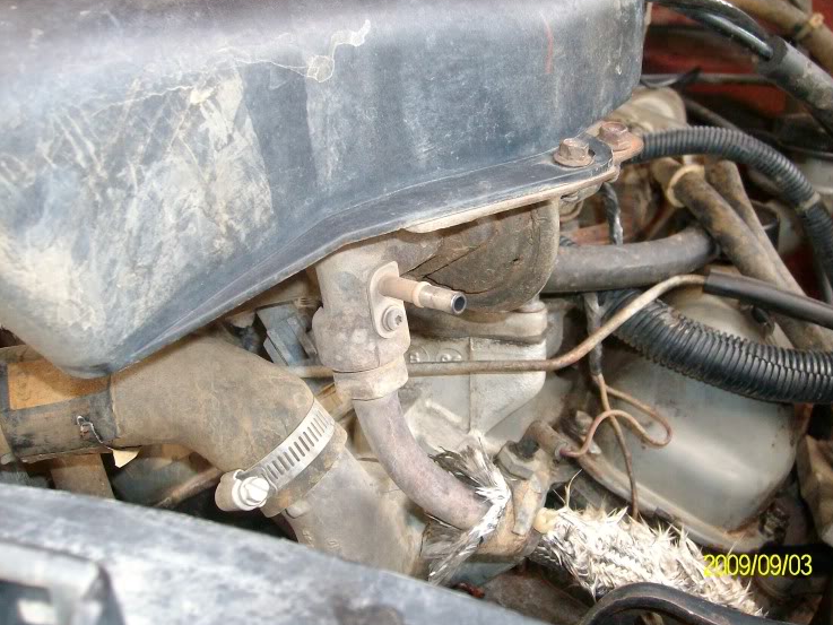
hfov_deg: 48.9
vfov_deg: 37.7
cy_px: 304
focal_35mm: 38
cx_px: 451
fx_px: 915
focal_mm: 5.8
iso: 200
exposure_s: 1/40
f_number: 2.8
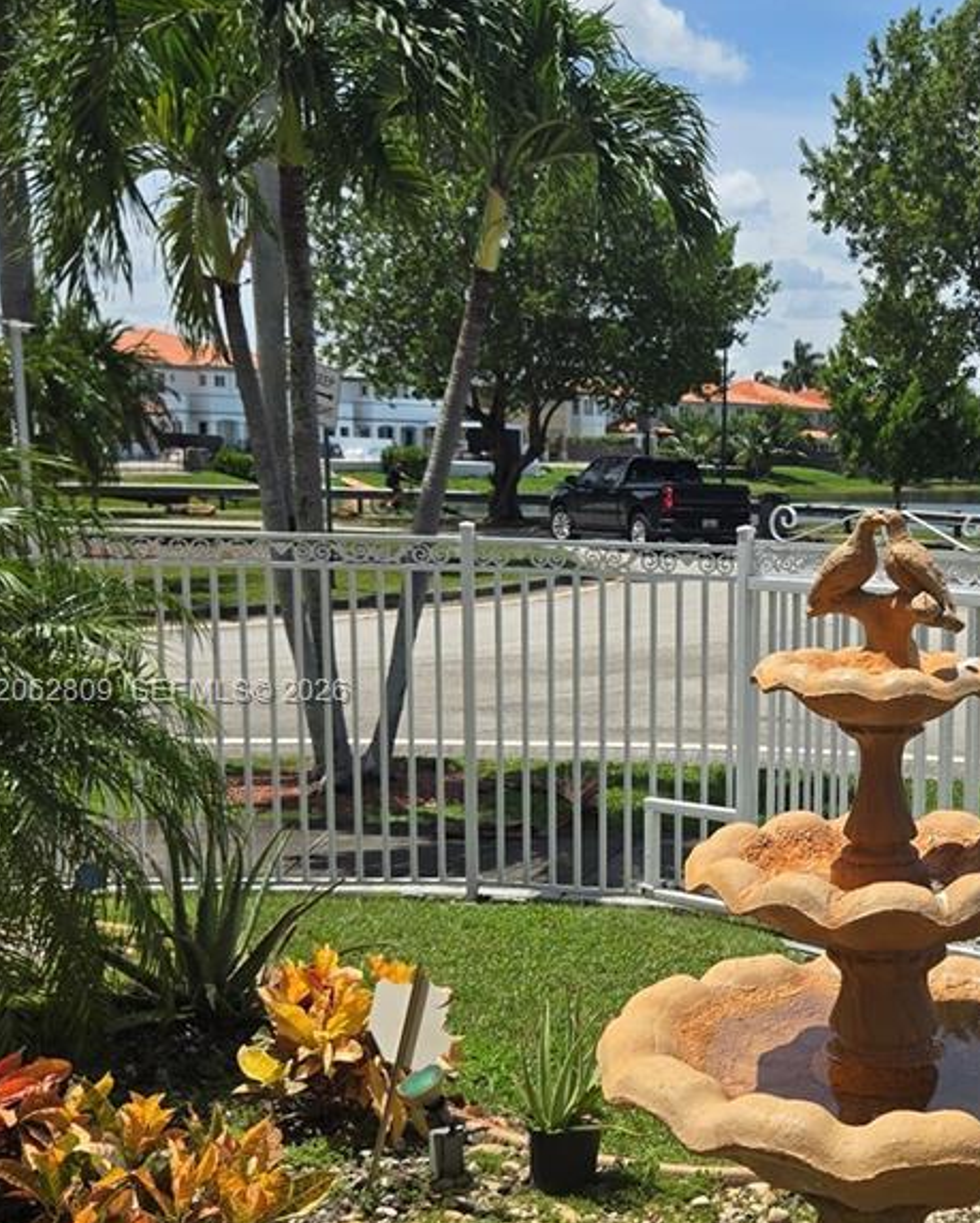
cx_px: 914
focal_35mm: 47
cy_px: 694
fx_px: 1703
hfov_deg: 30.4
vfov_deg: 39.4
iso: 32
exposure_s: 1/2921
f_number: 1.8
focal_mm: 5.4
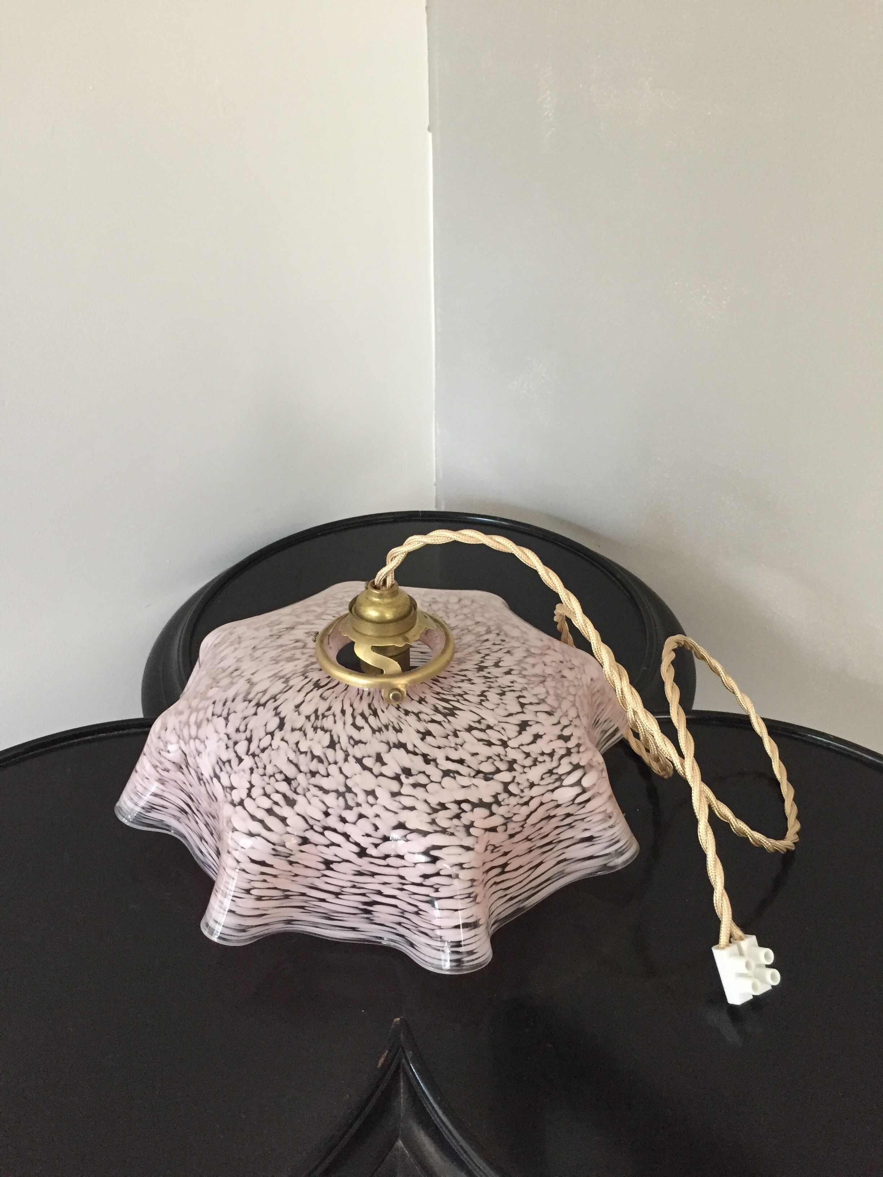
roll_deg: +3.8
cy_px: 588
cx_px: 442
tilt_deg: -31.6
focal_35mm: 29
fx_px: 986
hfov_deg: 48.2
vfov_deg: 61.7
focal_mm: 4.15
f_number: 2.2
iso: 250
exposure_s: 1/33
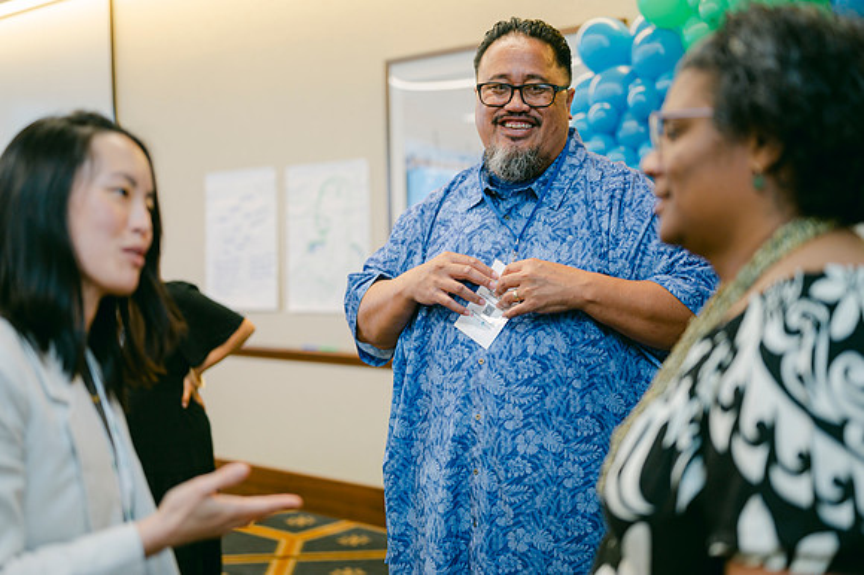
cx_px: 432
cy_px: 288
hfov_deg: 39.6
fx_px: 1199
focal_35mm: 50
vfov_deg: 27.0
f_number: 2
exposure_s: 1/100
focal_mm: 50
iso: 640
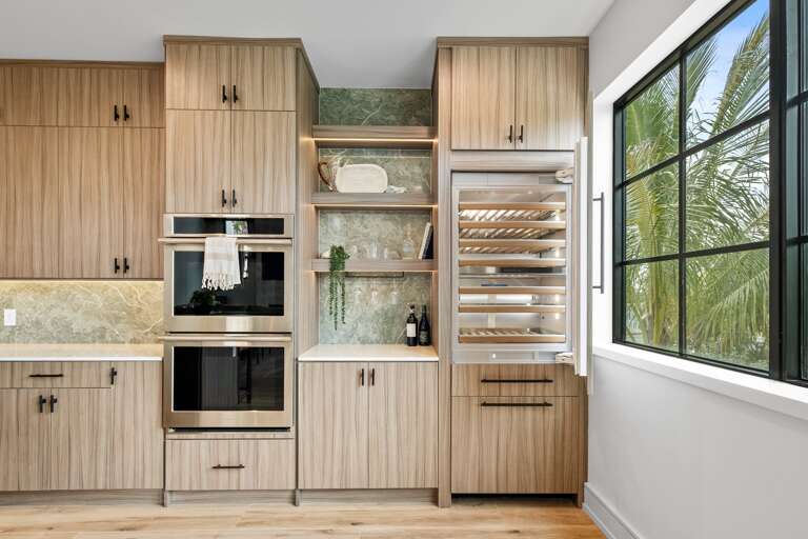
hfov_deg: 93.3
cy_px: 270
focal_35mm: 17
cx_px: 404
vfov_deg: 70.4
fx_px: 382
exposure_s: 1/30
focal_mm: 11
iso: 640
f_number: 7.1
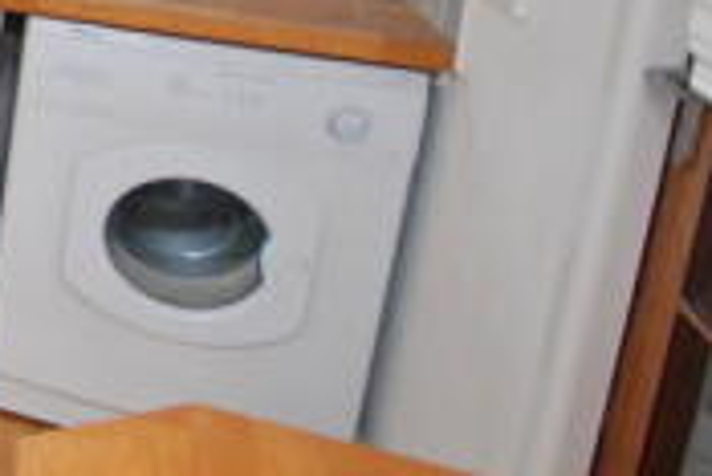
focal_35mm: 56
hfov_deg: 21.2
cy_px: -132
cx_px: -608
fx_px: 1108
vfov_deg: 22.0
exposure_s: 1/60
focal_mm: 10
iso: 100
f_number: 4
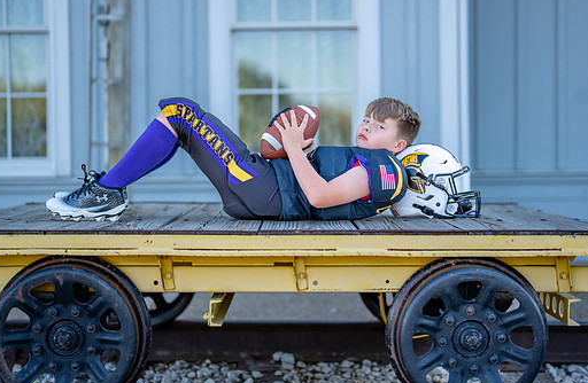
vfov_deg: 21.6
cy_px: 179
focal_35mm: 62
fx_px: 1006
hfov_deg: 32.6
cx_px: 297
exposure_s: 1/1600
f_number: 1.2
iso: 100
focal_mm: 50
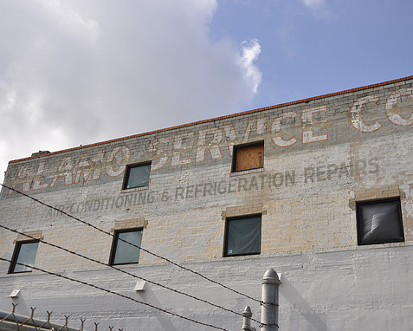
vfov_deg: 36.5
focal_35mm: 41
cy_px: 165
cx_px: 228
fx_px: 501
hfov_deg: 44.7
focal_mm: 24
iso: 200
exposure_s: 1/200
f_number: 7.1
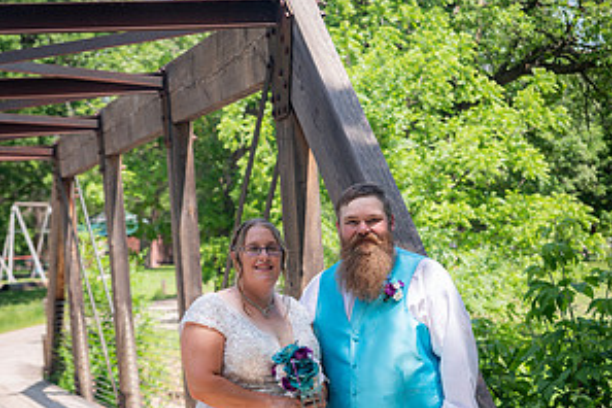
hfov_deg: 23.1
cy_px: 365
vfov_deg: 15.4
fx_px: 1496
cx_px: 307
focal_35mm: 88
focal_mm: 58
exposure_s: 1/200
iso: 64
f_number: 4
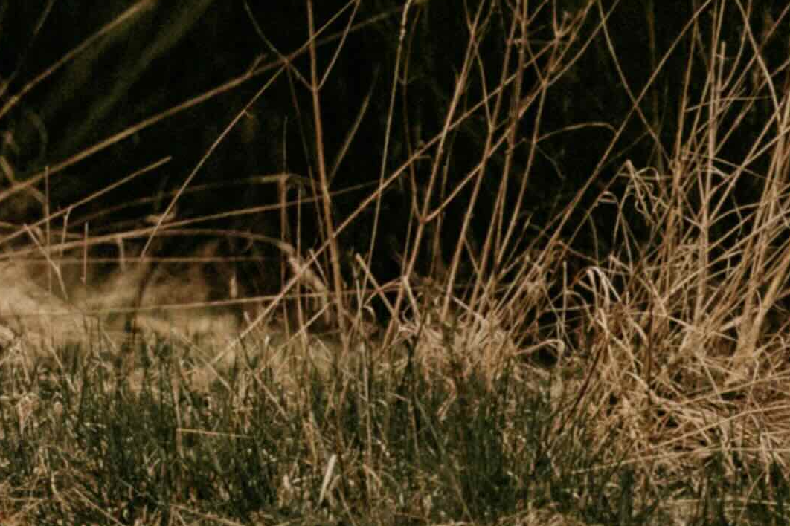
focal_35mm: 977
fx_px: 21438
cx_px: -1532
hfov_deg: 2.1
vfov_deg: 1.4
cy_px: -1141
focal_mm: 148
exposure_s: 1/1600
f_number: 2.8
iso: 160
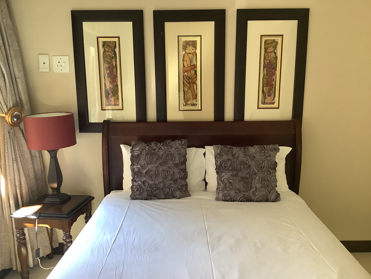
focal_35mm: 31
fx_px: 332
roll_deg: -0.3
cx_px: 186
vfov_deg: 45.4
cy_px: 140
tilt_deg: -11.2
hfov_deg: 58.4
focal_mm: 3.3
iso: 200
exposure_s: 1/50
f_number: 2.4
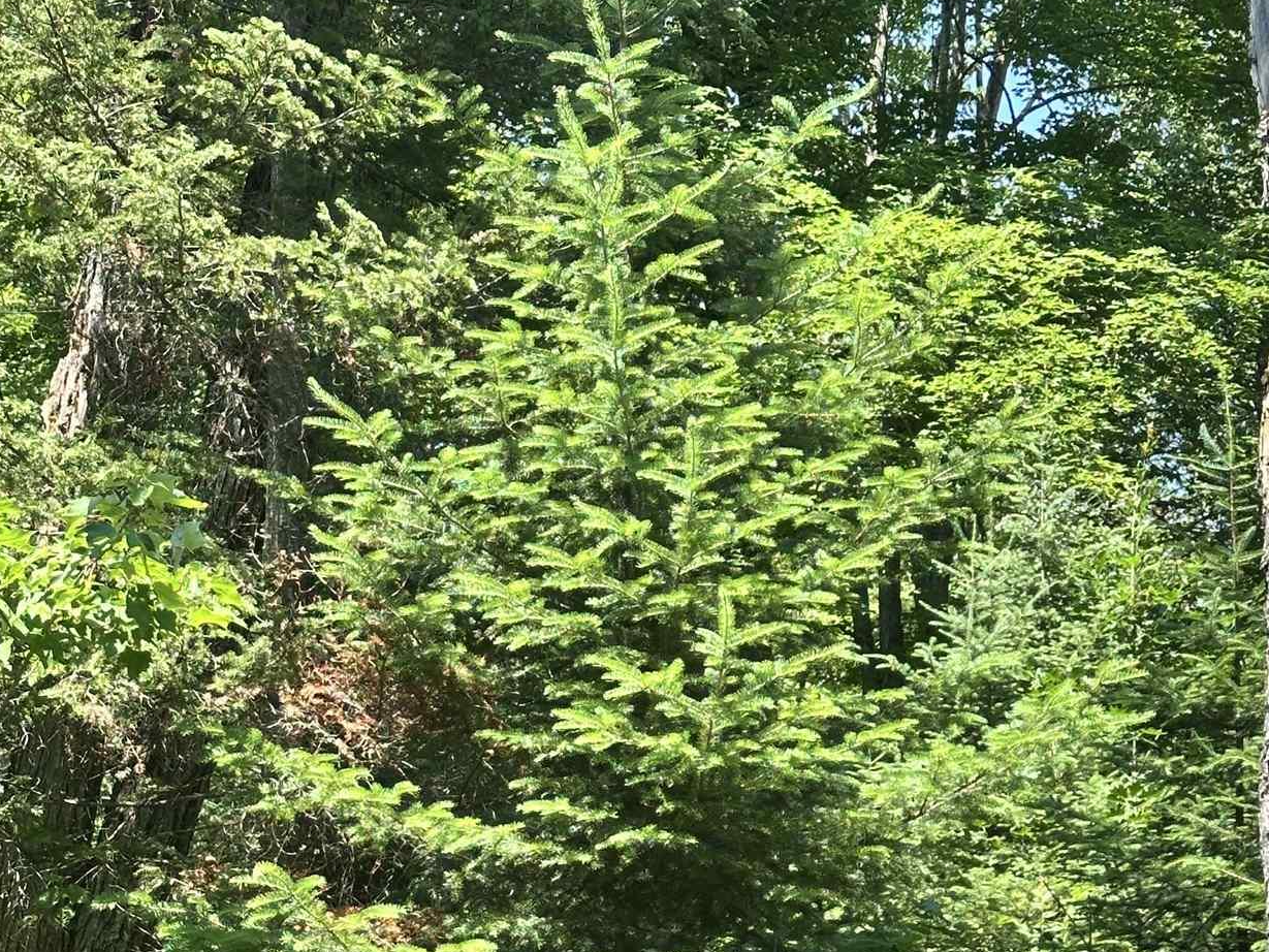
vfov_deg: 16.3
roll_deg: -0.4
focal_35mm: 90
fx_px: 3300
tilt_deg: +5.7
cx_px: 707
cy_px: 776
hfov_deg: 21.8
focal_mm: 6.86
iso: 64
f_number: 1.78
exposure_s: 1/773
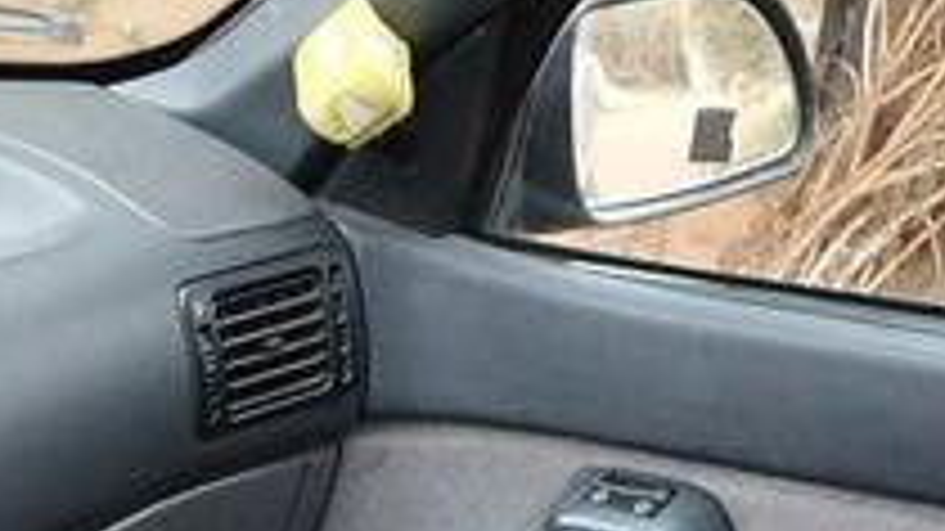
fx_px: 2931
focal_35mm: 117
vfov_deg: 8.7
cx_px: 194
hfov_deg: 18.2
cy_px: 1559
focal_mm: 6.24
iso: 567
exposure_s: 1/100
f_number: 1.8
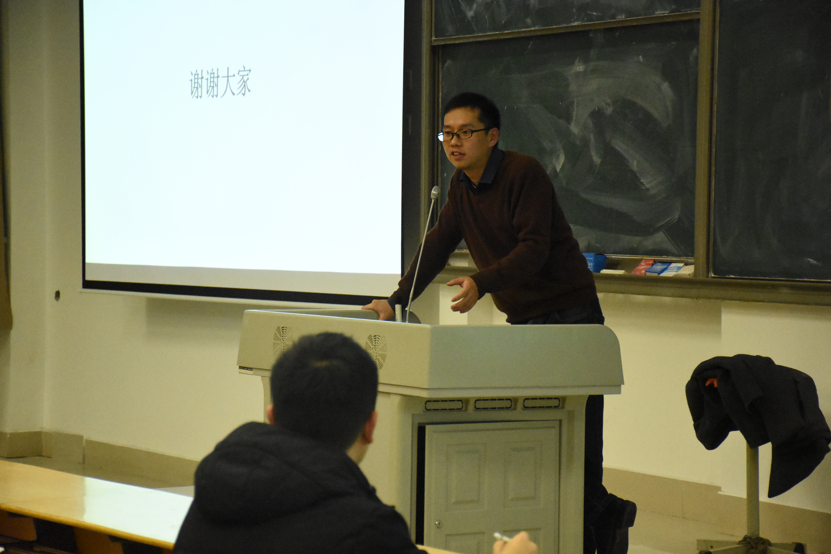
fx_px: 2597
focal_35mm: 112
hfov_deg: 18.2
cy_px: 277
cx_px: 416
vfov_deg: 12.2
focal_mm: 75
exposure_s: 1/500
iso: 10000
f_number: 5
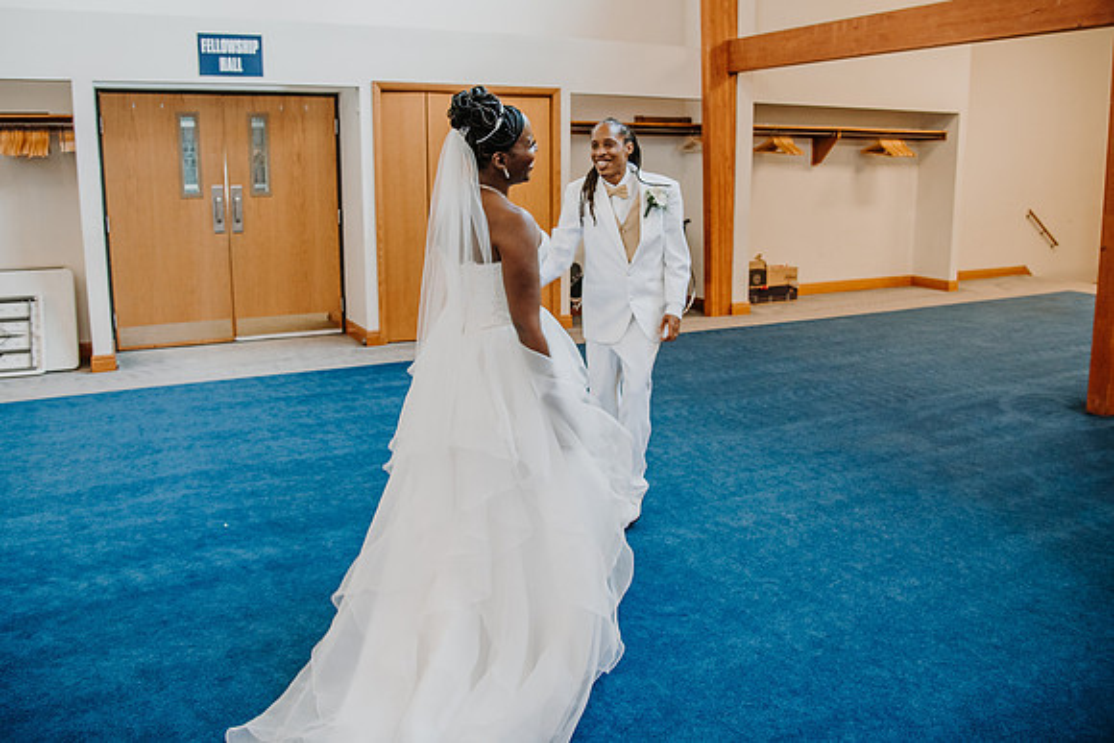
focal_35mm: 28
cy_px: 308
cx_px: 552
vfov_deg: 46.1
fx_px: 870
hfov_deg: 65.3
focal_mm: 24
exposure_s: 1/60
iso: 900
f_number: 4
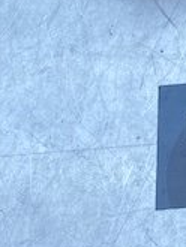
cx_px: 300
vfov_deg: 16.1
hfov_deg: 13.6
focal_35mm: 101
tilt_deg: -55.4
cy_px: -213
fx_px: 723
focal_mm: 4.25
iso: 32
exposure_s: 1/762
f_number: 1.8
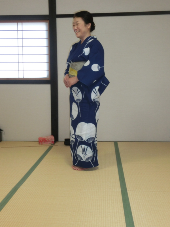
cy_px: 114
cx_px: 85
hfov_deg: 36.0
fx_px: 262
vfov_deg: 46.8
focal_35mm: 40
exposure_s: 1/25
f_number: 4
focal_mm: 7.15
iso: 400
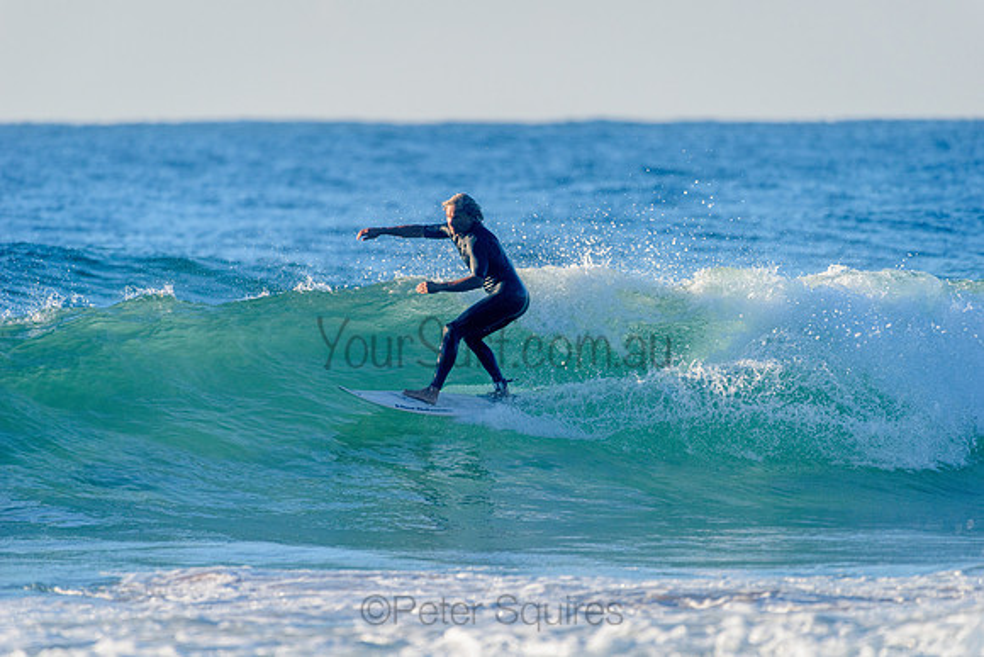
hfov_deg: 4.1
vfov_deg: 2.8
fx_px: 13675
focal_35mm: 500
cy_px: 328
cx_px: 492
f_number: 5.6
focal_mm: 500
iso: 450
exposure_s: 1/2000
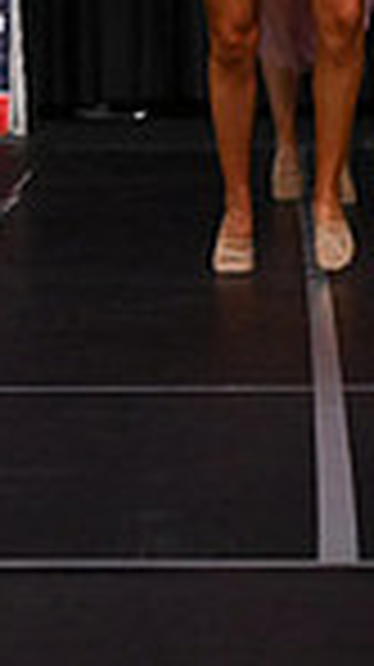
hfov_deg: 3.3
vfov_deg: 6.0
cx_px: -734
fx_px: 6379
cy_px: -142
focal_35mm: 361
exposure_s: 1/1000
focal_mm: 88
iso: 8000
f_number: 4
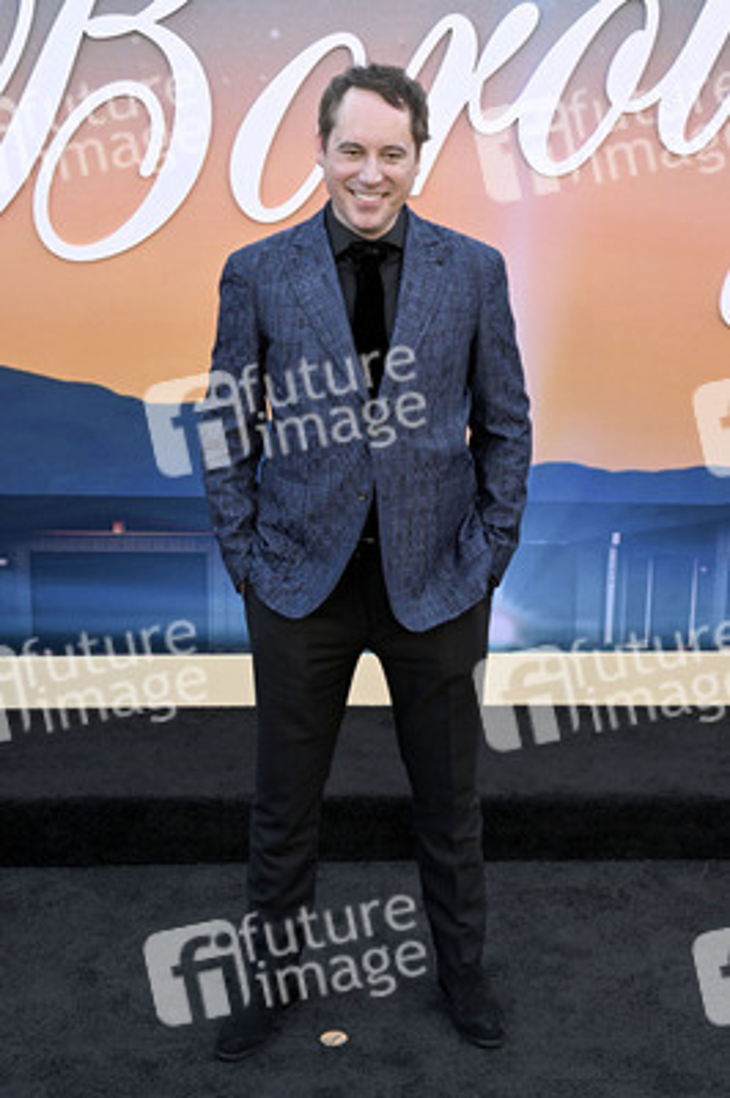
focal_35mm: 46
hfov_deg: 29.2
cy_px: 549
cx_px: 365
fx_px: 1401
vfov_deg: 42.8
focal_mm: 46
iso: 800
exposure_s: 1/320
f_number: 7.1
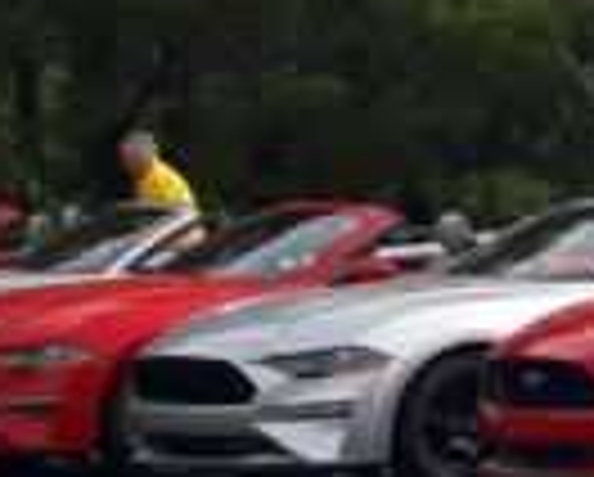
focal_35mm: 204
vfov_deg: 7.6
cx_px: 1701
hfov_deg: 8.2
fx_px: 3592
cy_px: 288
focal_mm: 3.6
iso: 40
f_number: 1.9
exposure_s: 1/917
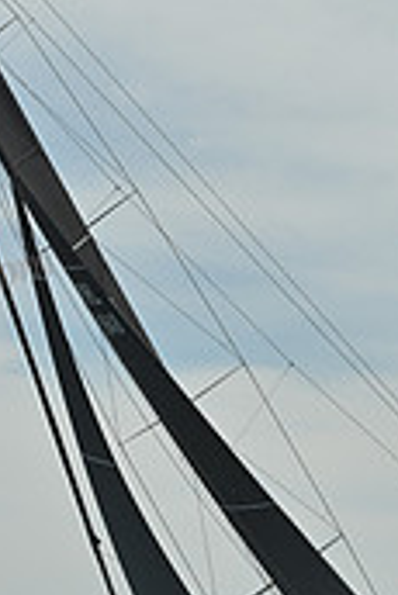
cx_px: 234
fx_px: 3906
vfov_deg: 8.7
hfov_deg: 5.8
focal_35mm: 236
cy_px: 86
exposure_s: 1/1250
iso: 250
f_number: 11
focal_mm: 70
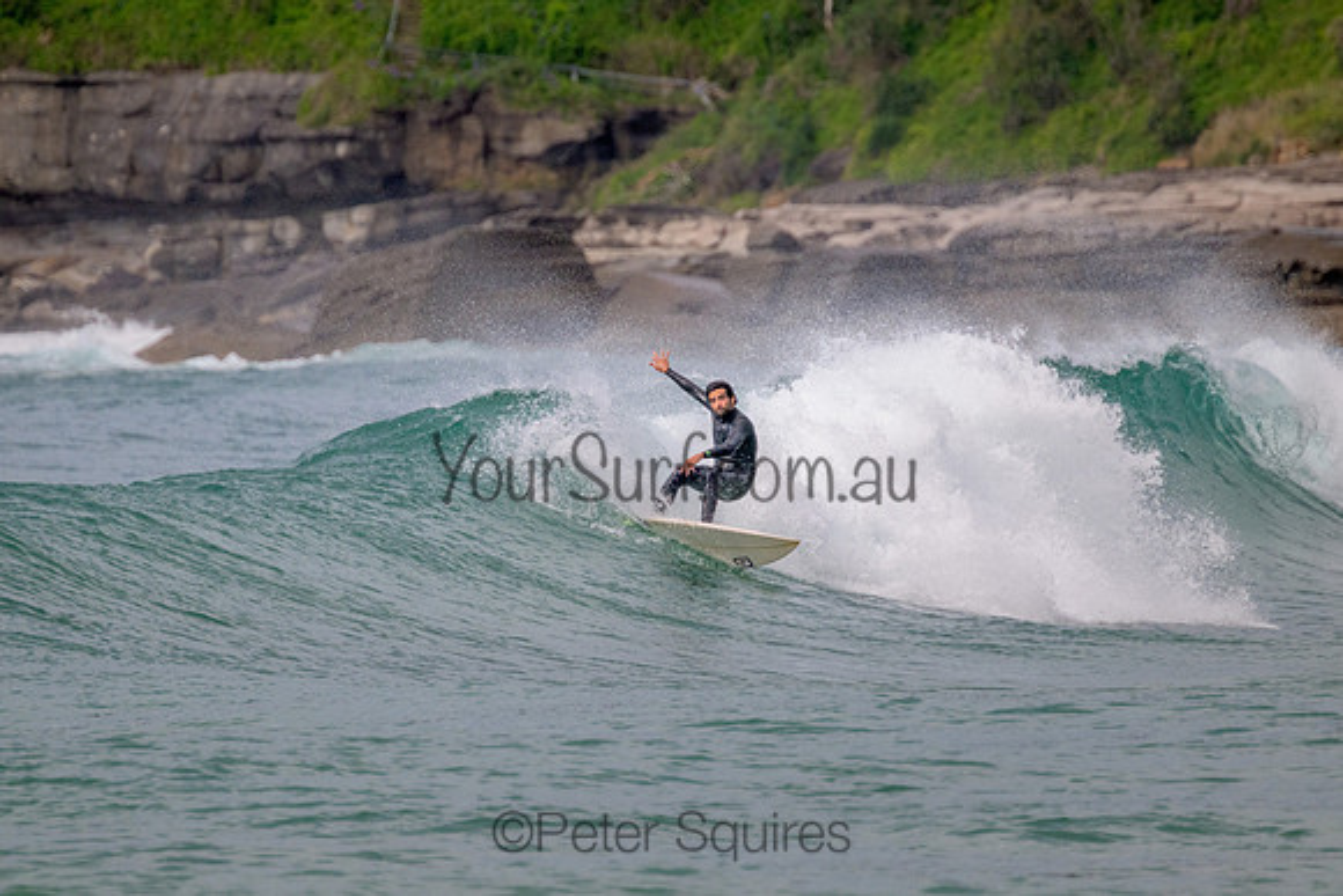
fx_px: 29850
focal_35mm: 800
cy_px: 448
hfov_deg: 2.6
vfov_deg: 1.7
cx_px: 672
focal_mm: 800
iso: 1400
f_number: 11
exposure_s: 1/2000
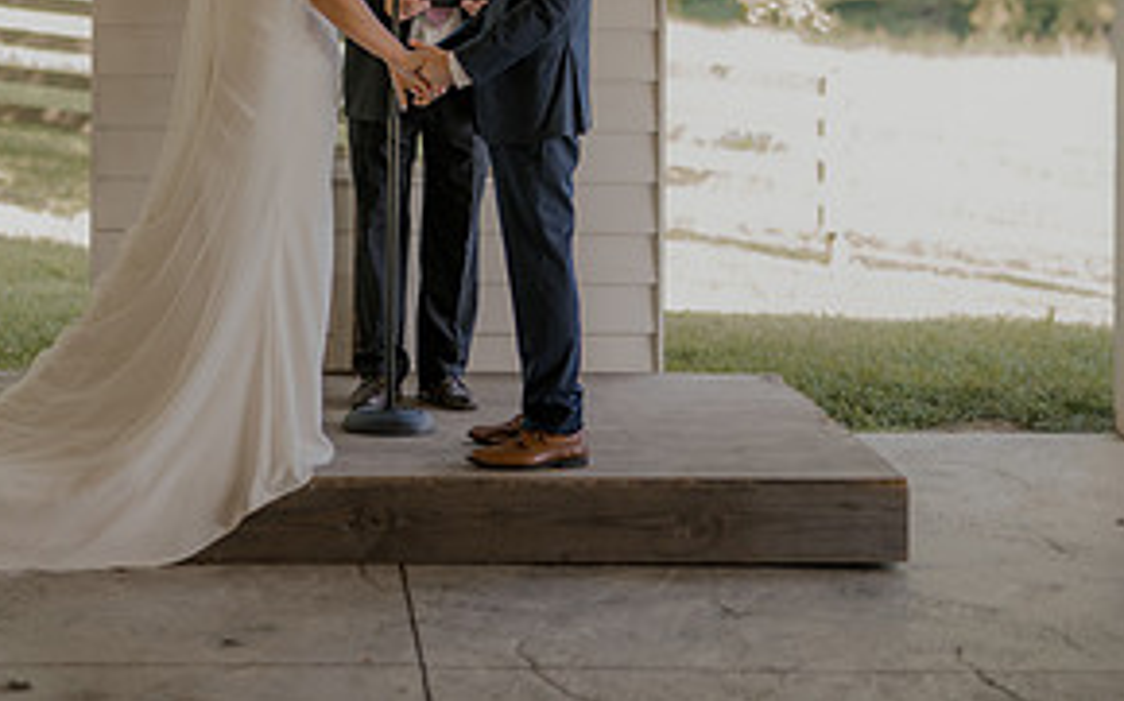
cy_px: -45
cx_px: 357
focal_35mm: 102
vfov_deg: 12.6
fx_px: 3123
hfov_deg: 20.3
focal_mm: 50
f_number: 2.5
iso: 500
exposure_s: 1/1000
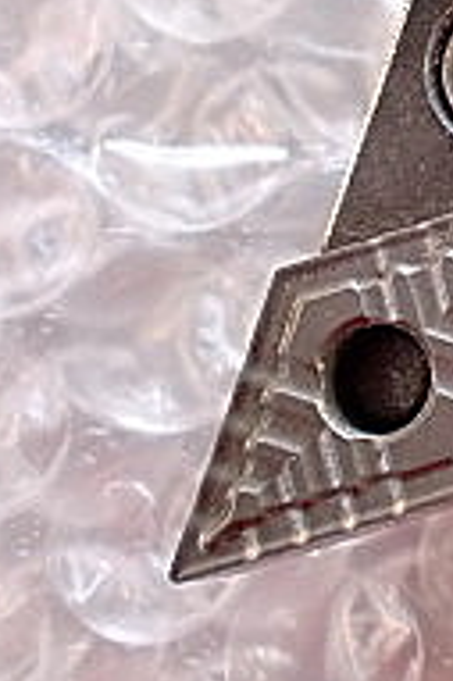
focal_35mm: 122
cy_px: 185
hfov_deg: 10.3
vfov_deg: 16.7
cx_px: 924
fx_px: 2307
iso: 250
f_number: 3.1
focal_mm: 6.3
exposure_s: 1/60
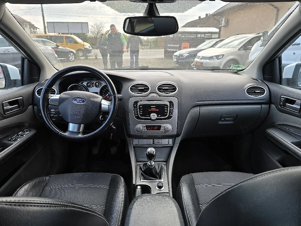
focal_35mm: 23
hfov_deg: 73.9
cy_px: 113
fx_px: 200
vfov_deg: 58.9
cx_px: 150
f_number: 1.7
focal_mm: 6.3
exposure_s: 1/182
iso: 16
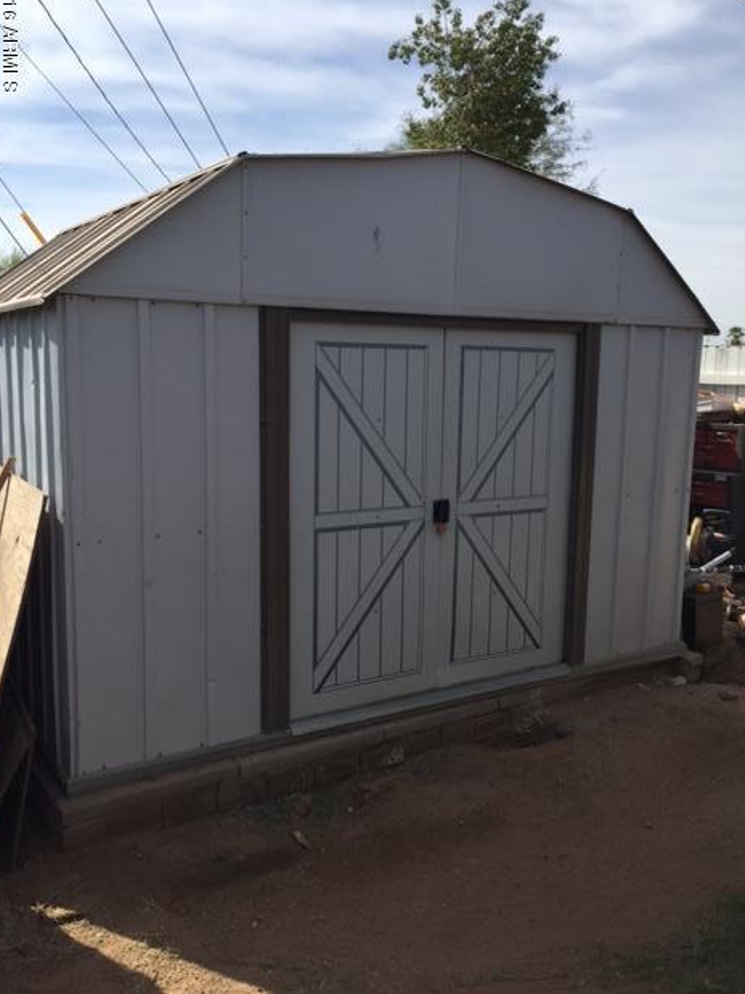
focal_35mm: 30
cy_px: 482
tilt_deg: -10.8
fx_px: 861
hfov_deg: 46.8
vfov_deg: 60.0
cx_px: 363
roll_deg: -2.1
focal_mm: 4.15
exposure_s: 1/2475
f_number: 2.2
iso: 32
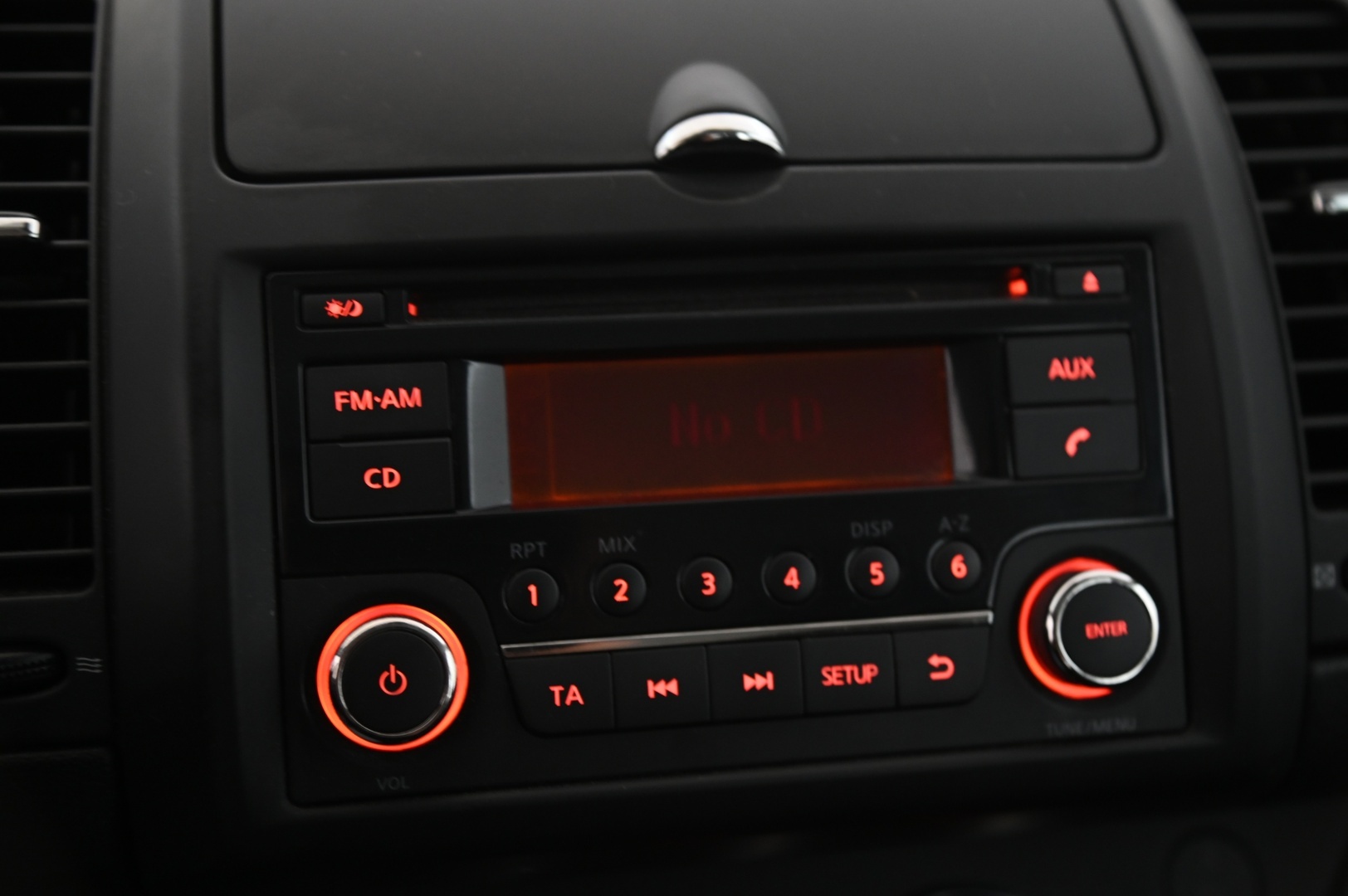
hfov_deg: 38.2
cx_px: 674
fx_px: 1945
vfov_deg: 25.9
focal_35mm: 52
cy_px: 448
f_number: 4
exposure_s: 1/25
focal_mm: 52
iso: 2000
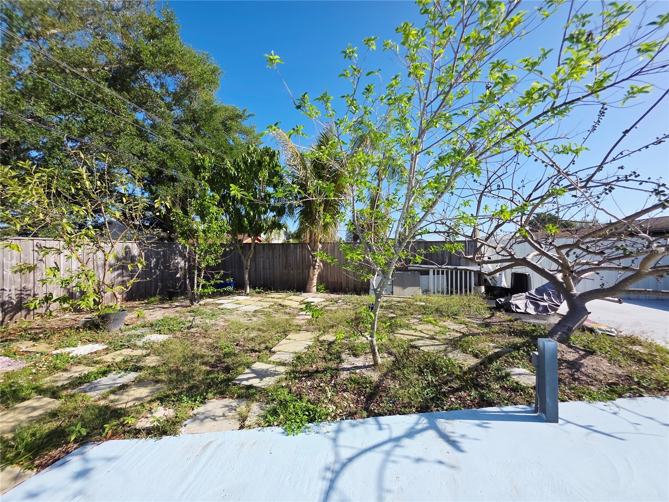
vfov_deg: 89.9
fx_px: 251
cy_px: 251
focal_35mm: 13
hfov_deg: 106.2
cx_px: 334
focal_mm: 2.2
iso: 40
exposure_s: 1/2308
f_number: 1.9
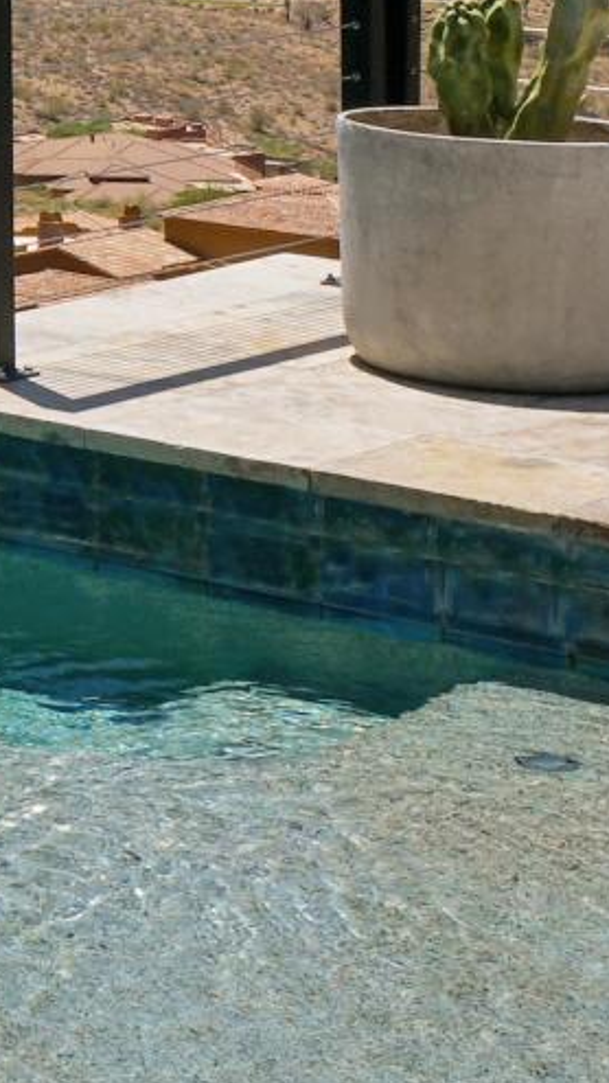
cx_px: -1266
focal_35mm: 121
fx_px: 3472
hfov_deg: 8.3
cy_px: -288
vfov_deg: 16.8
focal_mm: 19
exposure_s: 1/100
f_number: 18
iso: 100
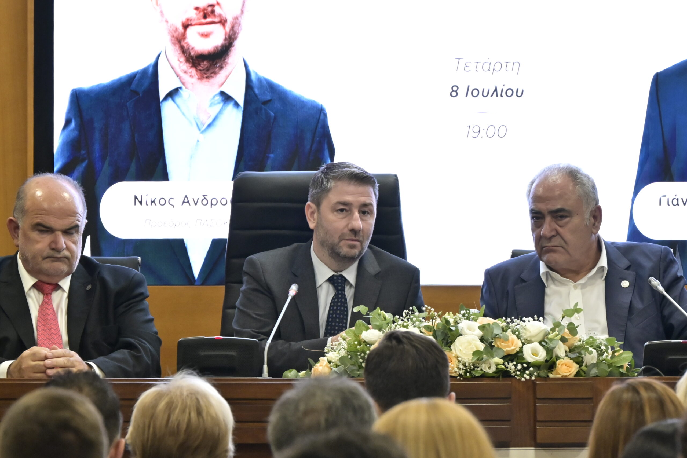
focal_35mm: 300
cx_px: 344
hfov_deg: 6.9
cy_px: 229
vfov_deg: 4.6
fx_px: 5725
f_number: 8
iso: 5000
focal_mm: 200
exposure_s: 1/100
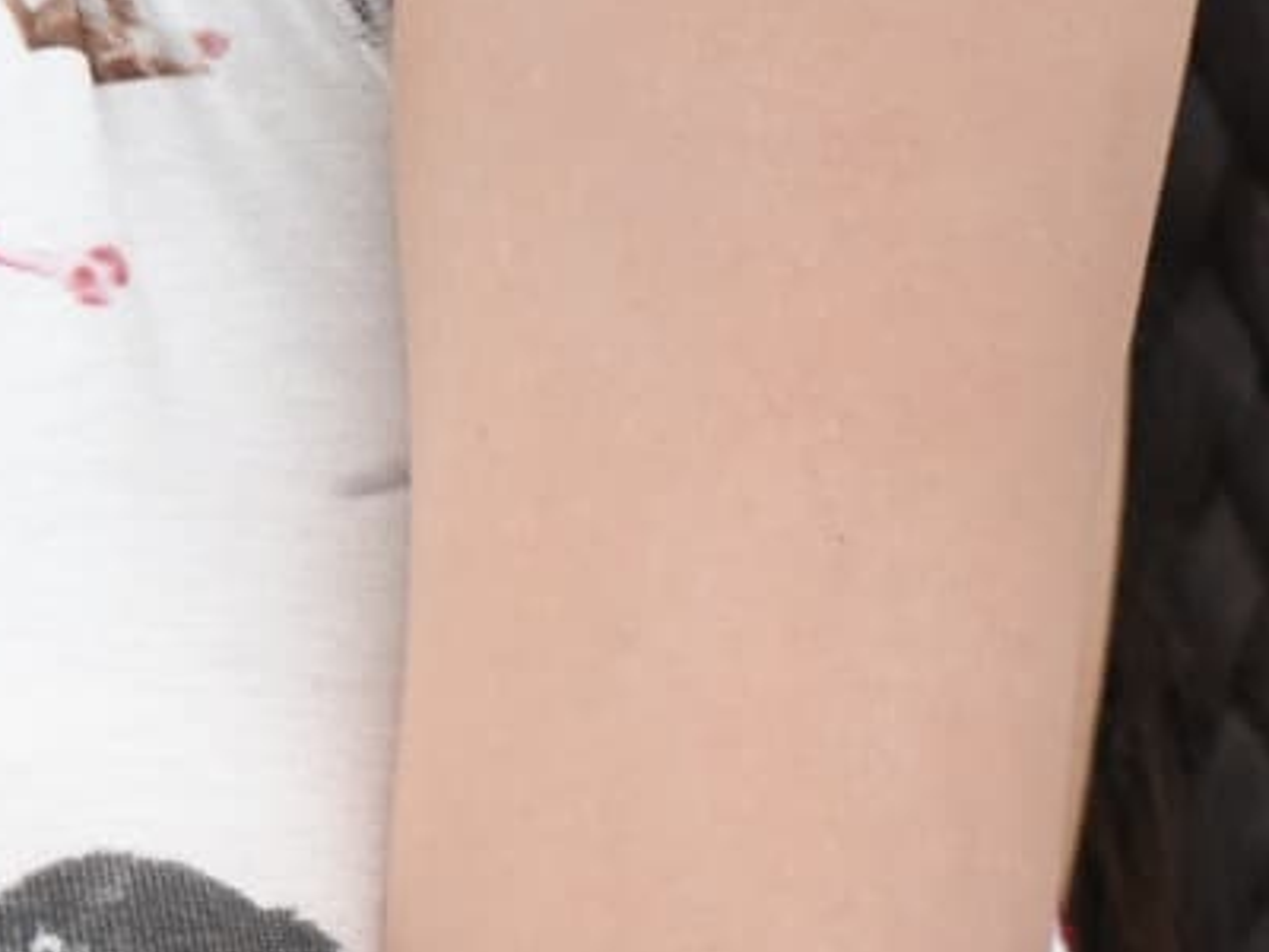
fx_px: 18256
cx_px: -121
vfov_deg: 3.0
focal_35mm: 498
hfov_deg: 4.0
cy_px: -685
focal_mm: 115
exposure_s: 1/400
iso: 720
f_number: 3.2
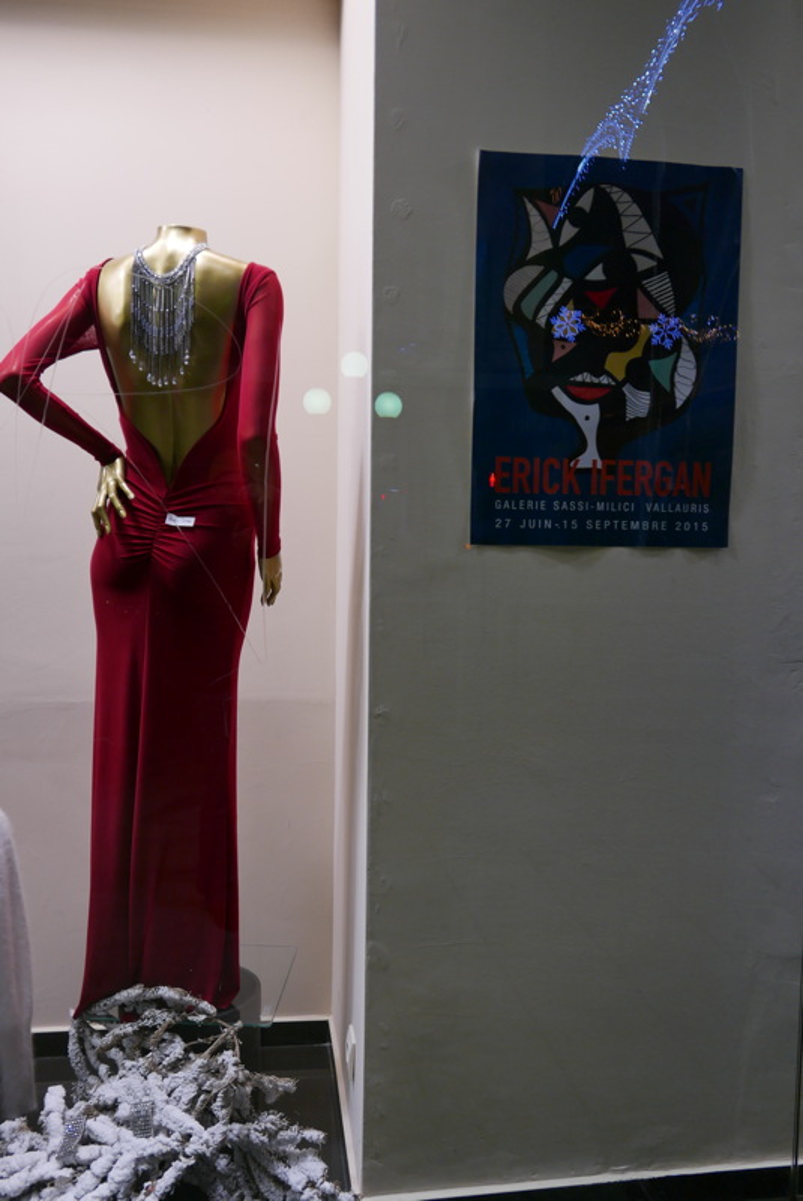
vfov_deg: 60.2
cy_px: 600
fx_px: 1035
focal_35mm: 31
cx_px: 402
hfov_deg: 42.4
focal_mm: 13.9
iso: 200
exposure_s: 1/125
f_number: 2.2
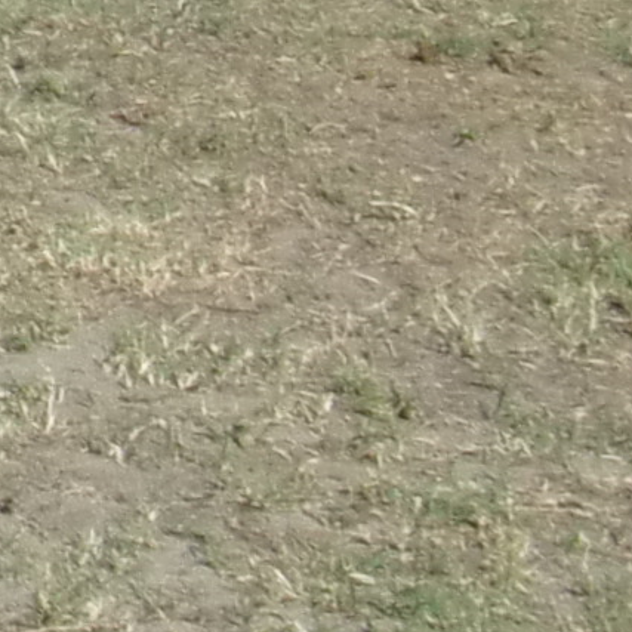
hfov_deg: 4.8
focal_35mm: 315
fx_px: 6507
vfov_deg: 5.4
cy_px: -622
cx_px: -2236
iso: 64
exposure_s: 1/640
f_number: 3.9
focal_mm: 6.66
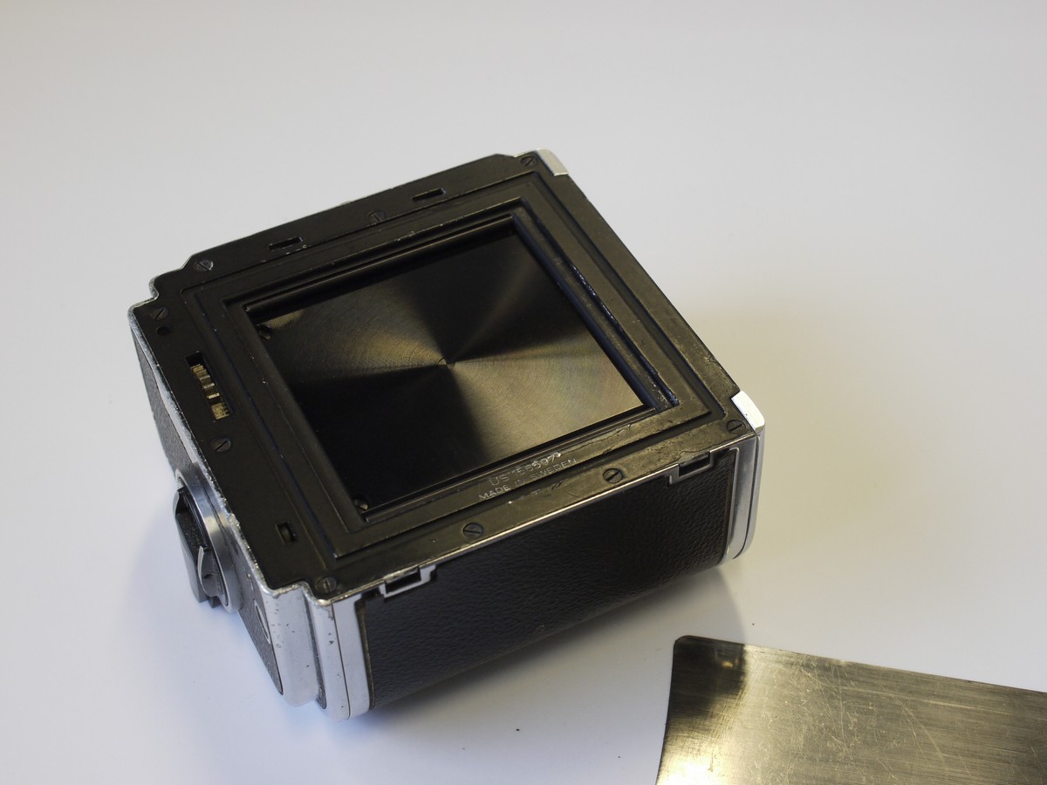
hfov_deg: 32.2
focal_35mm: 60
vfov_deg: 24.4
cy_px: 392
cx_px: 524
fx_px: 1815
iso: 400
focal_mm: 30
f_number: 8
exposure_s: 1/40
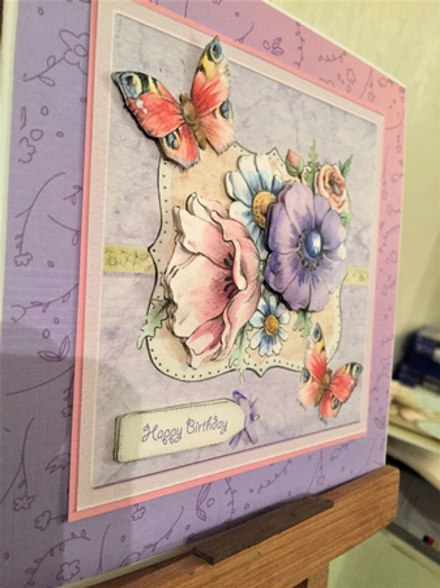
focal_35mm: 29
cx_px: 220
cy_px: 294
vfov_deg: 61.7
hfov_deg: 48.2
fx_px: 492
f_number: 2.2
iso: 250
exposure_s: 1/20
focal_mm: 4.15
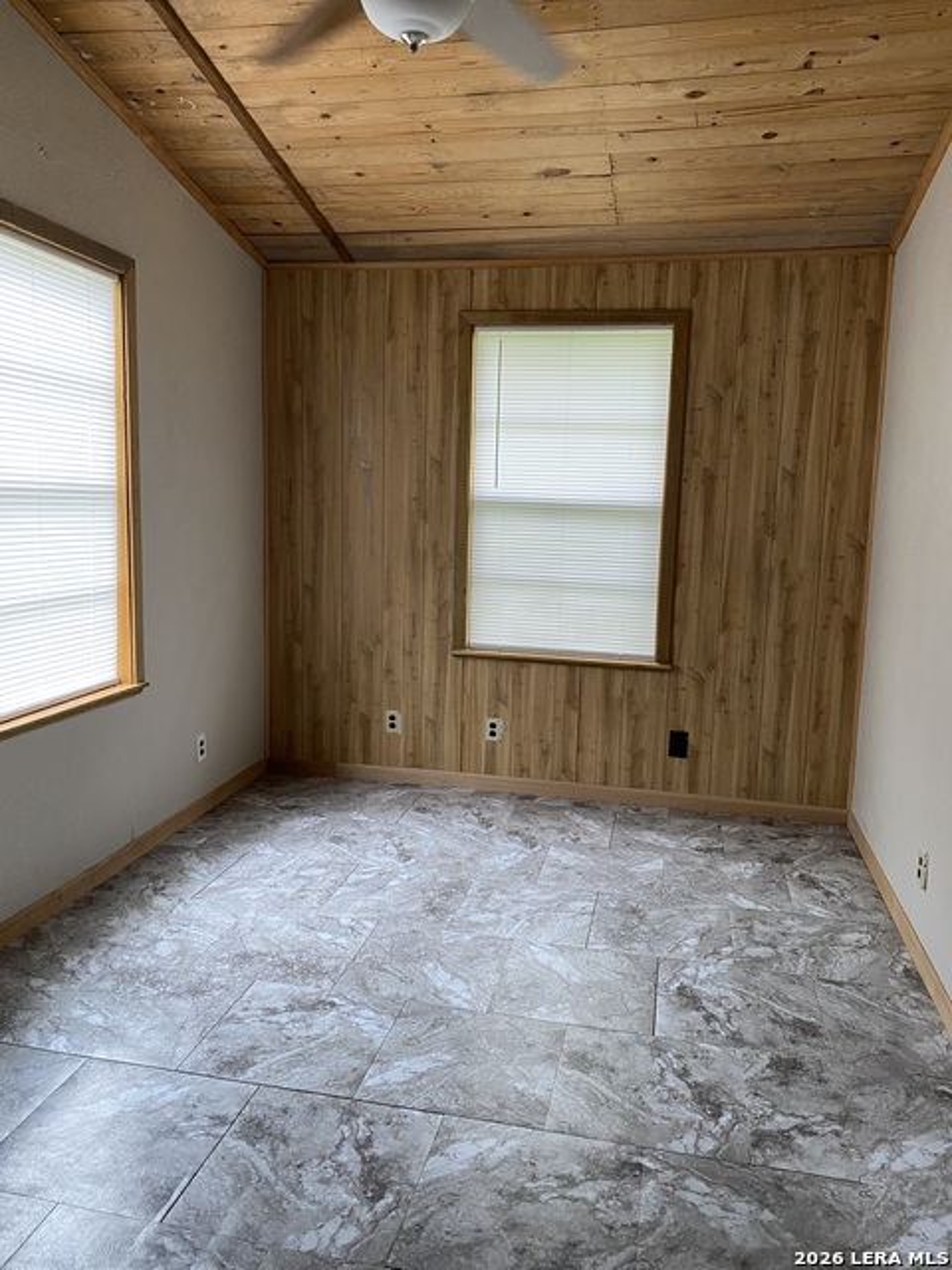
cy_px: 635
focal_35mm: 26
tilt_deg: -7.6
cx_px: 476
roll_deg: -1.7
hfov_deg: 53.1
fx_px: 953
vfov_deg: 67.3
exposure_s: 1/85
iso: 125
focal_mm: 4.25
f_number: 1.8
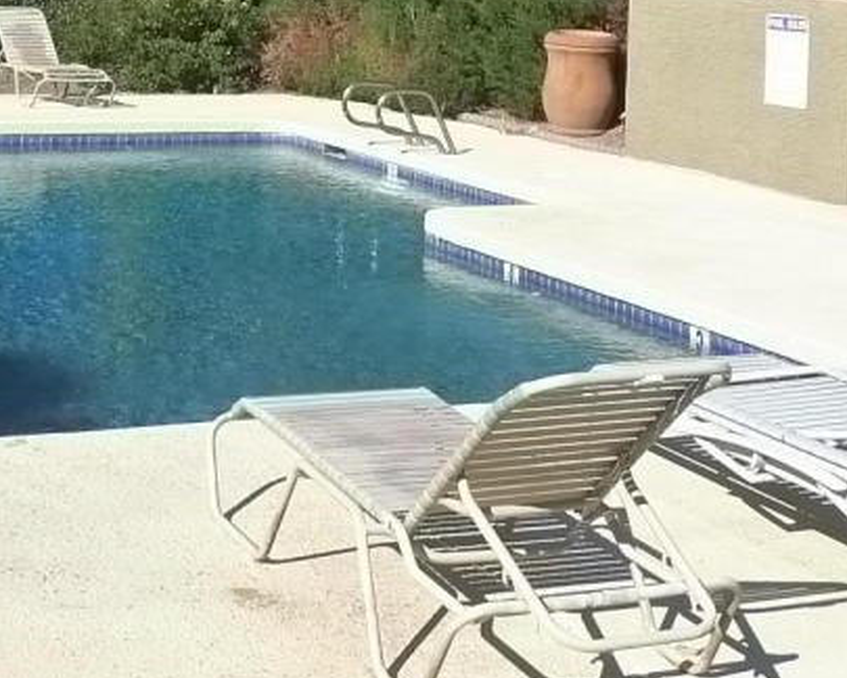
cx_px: 347
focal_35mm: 79
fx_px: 1980
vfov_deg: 18.6
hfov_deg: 24.1
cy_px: -80
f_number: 4
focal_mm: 5.1
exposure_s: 1/800
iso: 400
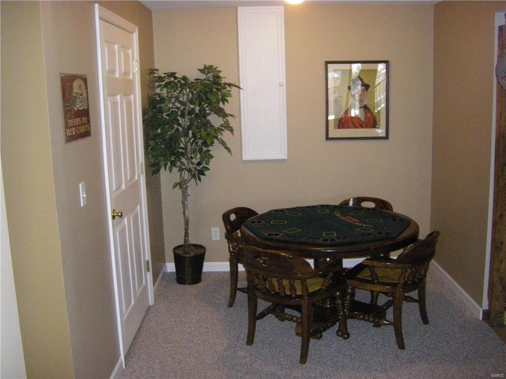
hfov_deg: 49.0
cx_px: 253
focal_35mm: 38
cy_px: 190
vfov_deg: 37.7
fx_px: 555
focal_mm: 6.3
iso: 800
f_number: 3.5
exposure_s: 1/50
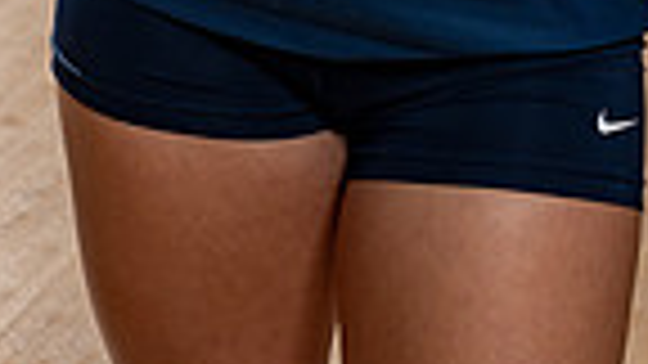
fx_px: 2698
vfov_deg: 7.2
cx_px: 450
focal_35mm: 157
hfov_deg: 13.7
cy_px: -571
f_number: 8
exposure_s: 1/250
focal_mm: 48
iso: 100
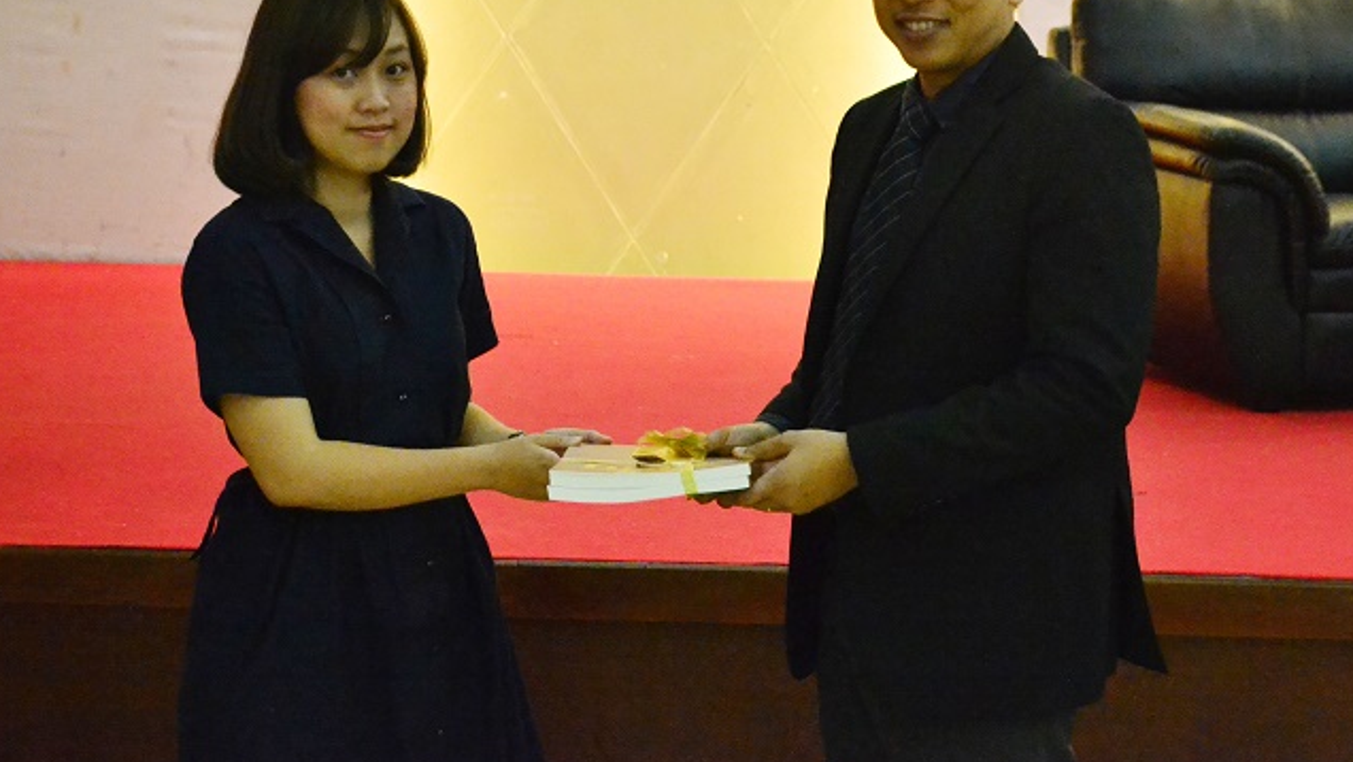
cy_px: 265
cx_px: 719
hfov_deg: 26.8
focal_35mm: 79
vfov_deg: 15.3
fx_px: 2835
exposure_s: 1/100
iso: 6400
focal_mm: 40
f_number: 5.3
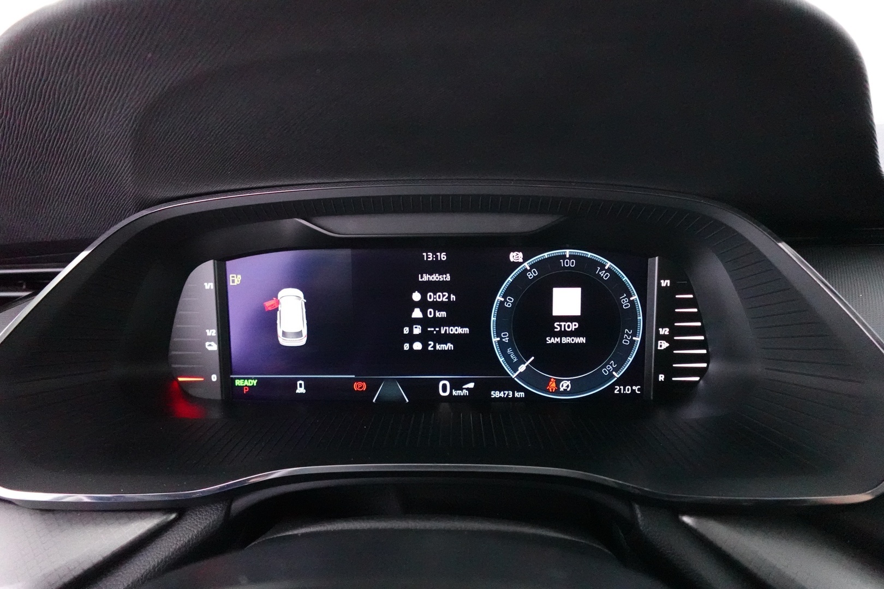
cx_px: 442
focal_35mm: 20
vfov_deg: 61.9
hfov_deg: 84.0
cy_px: 294
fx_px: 491
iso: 6400
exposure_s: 1/60
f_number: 2
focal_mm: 7.6
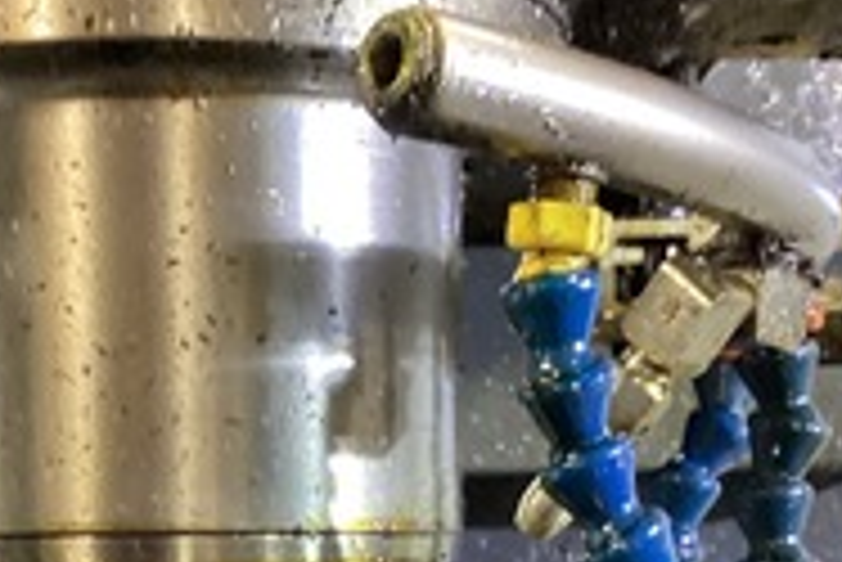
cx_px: 272
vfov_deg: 15.2
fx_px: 2013
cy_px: 728
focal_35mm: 86
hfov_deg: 23.5
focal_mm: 3.3
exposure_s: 1/30
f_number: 2.4
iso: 500
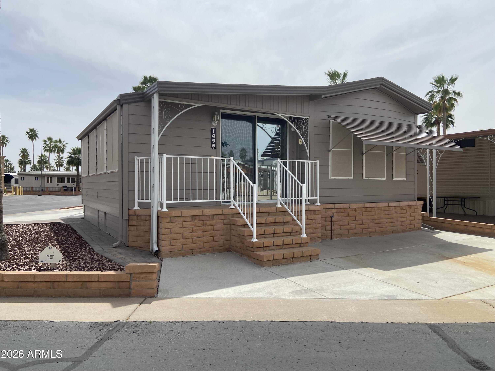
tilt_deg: -1.0
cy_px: 186
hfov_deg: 67.3
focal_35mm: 26
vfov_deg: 53.1
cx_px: 248
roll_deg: +0.4
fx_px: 372
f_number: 1.8
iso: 32
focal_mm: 4.25
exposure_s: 1/5747
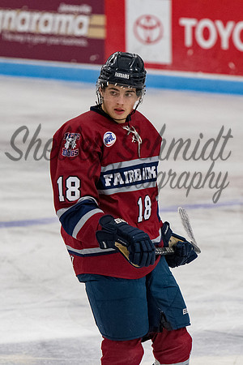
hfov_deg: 3.6
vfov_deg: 5.4
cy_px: 182
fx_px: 3873
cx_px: 154
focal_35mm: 383
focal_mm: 170
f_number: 3.5
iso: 2500
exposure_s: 1/800
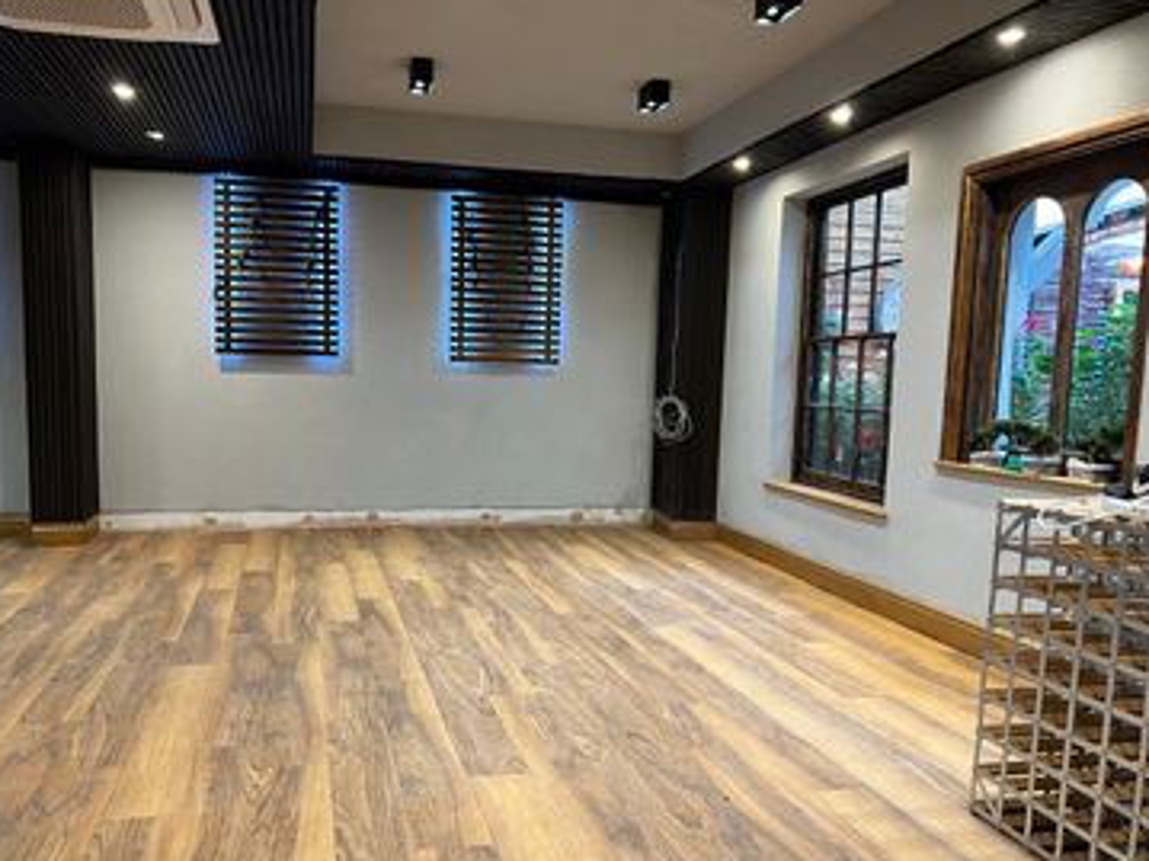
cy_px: 477
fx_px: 962
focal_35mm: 29
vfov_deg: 48.1
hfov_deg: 61.6
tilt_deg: -6.2
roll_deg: -1.7
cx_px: 528
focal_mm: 5.7
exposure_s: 1/50
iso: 100
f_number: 1.5
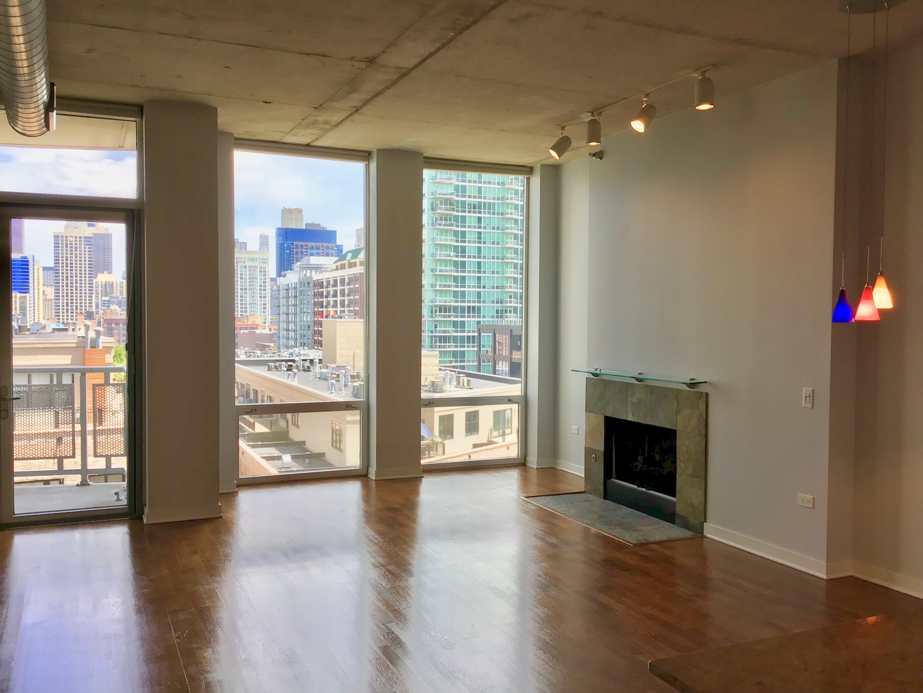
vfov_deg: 45.4
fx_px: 827
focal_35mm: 31
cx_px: 462
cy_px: 346
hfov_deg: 58.4
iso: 32
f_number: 2.4
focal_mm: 3.3
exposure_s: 1/120
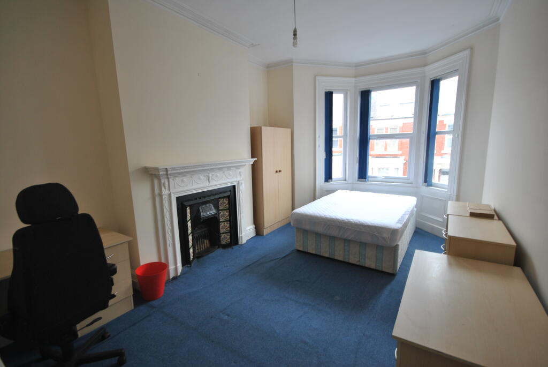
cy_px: 184
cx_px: 274
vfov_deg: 72.2
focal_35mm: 16
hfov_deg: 94.9
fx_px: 251
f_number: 4.2
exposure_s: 1/15
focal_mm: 11
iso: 100
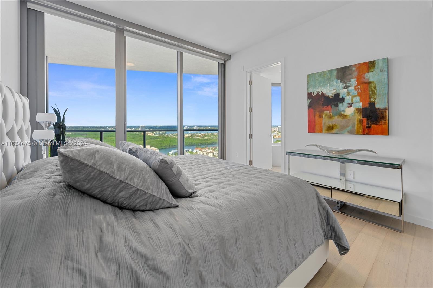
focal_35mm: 14
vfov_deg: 81.2
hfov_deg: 104.3
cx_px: 216
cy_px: 144
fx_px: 168
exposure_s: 1/2.5
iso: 100
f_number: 10
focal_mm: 14
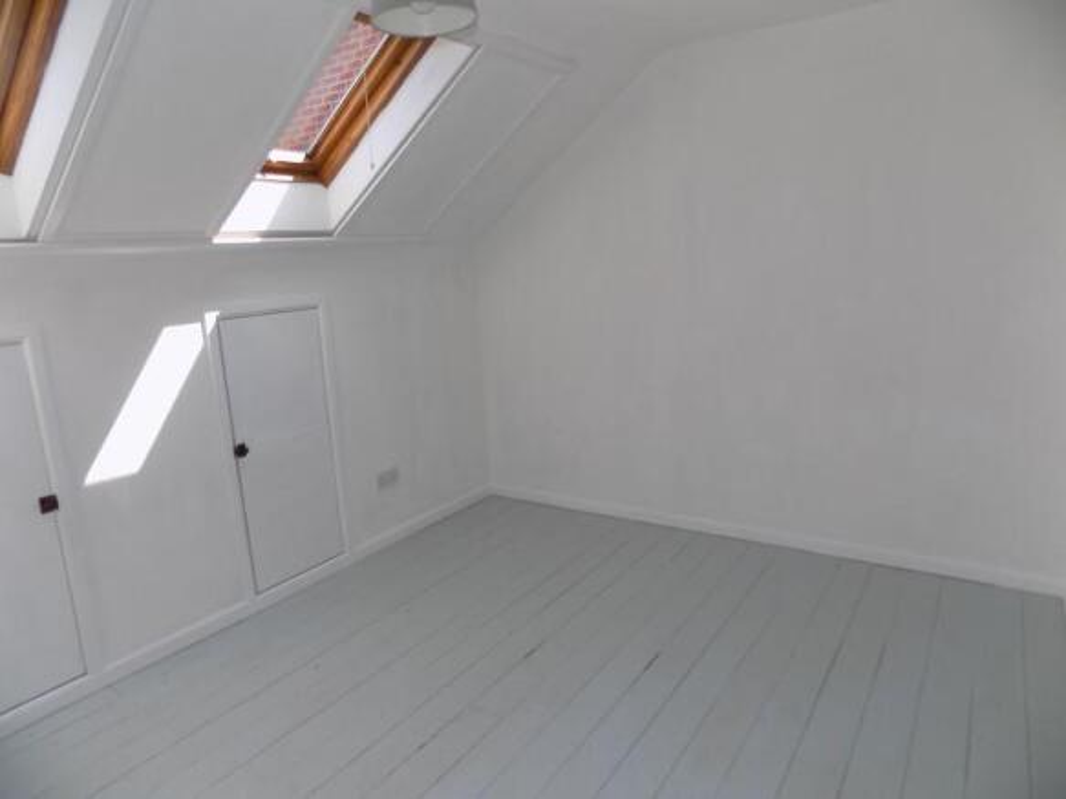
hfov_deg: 73.9
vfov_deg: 58.9
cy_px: 400
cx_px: 533
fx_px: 708
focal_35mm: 23
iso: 80
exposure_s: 1/160
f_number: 3.1
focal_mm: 4
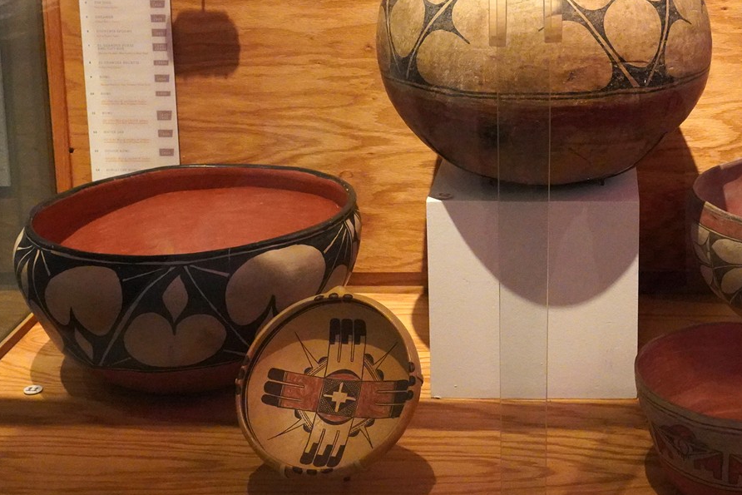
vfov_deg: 20.5
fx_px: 1340
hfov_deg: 30.2
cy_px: 55
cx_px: 600
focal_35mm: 65
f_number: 6.3
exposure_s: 1/80
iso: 10000
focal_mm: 29
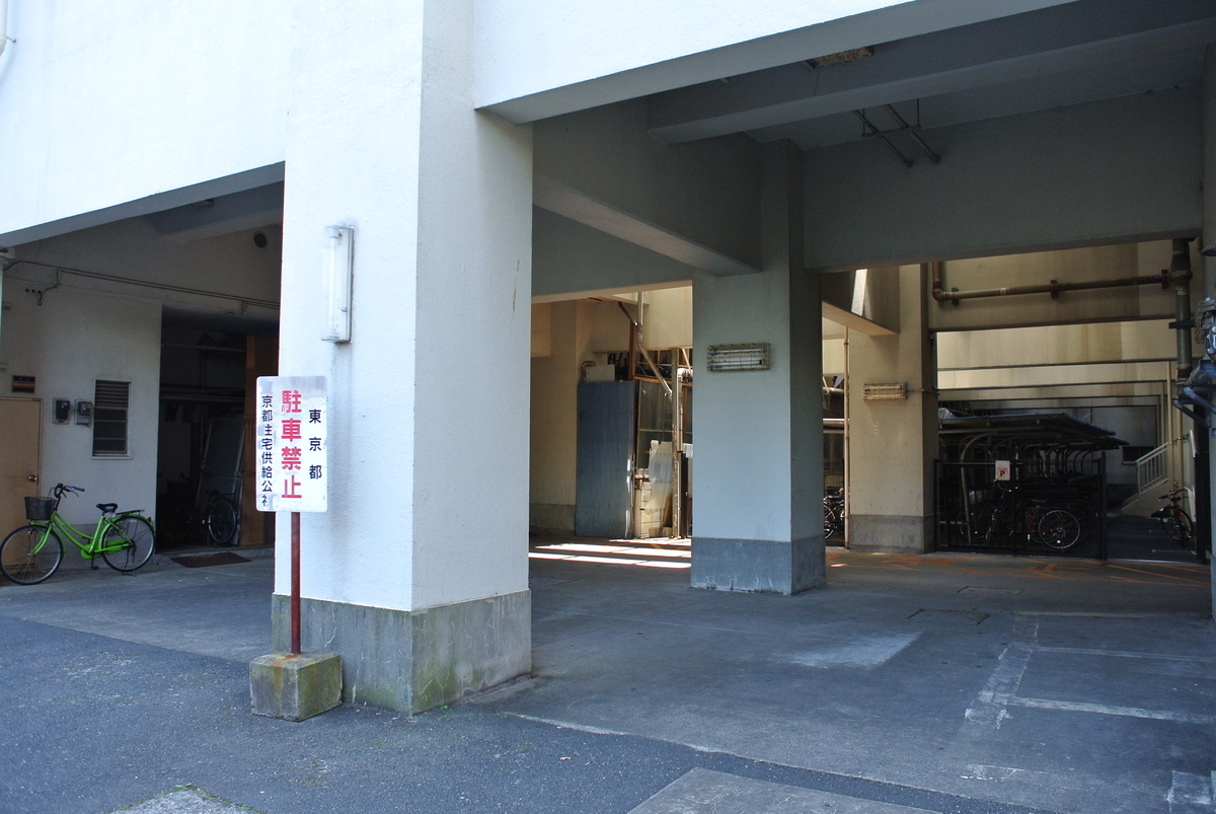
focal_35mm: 27
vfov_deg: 48.0
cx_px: 608
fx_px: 913
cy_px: 407
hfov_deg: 67.3
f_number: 4
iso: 200
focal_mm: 10
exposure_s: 1/200
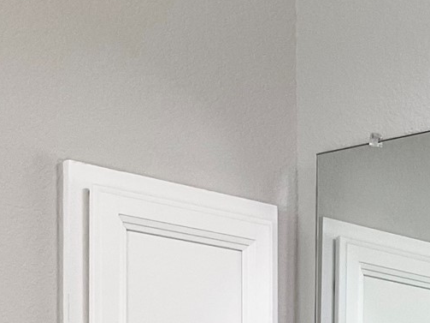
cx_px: 619
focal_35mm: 118
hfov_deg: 15.6
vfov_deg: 11.7
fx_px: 1465
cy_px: 563
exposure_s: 1/120
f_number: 1.8
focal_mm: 3
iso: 64
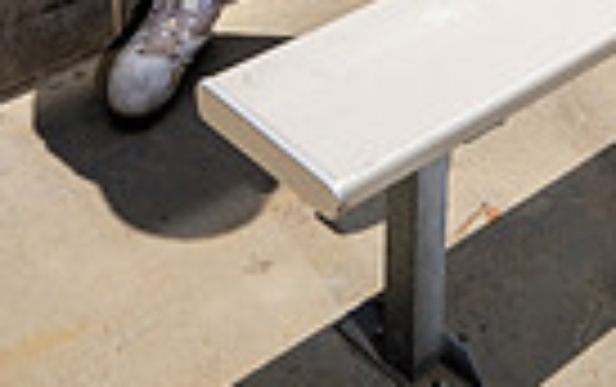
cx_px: 301
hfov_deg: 23.8
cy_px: -544
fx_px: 1462
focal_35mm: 87
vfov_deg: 12.1
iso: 100
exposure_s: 1/250
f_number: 7.1
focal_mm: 26
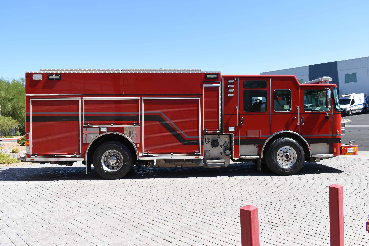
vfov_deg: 40.0
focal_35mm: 33
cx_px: 184
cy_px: 123
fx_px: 338
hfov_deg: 57.2
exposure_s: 1/200
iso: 100
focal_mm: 22
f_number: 7.1
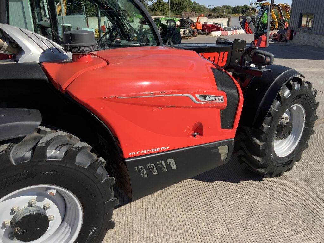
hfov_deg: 61.7
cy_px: 122
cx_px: 162
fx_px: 271
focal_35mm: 29
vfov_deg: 48.2
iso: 16
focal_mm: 3
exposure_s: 1/1221
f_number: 1.8
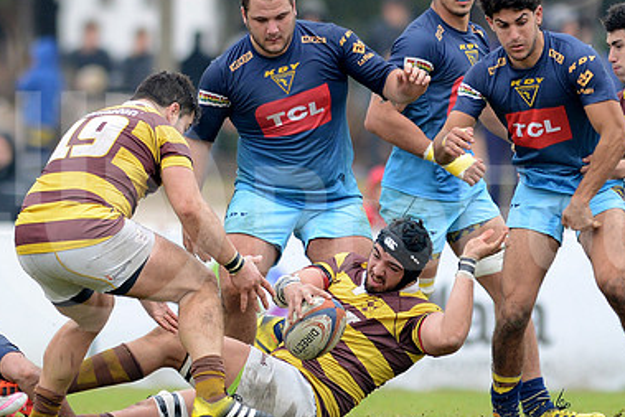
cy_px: 215
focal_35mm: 642
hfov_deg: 3.2
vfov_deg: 2.1
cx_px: 388
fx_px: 11149
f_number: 4
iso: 800
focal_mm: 420
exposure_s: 1/800
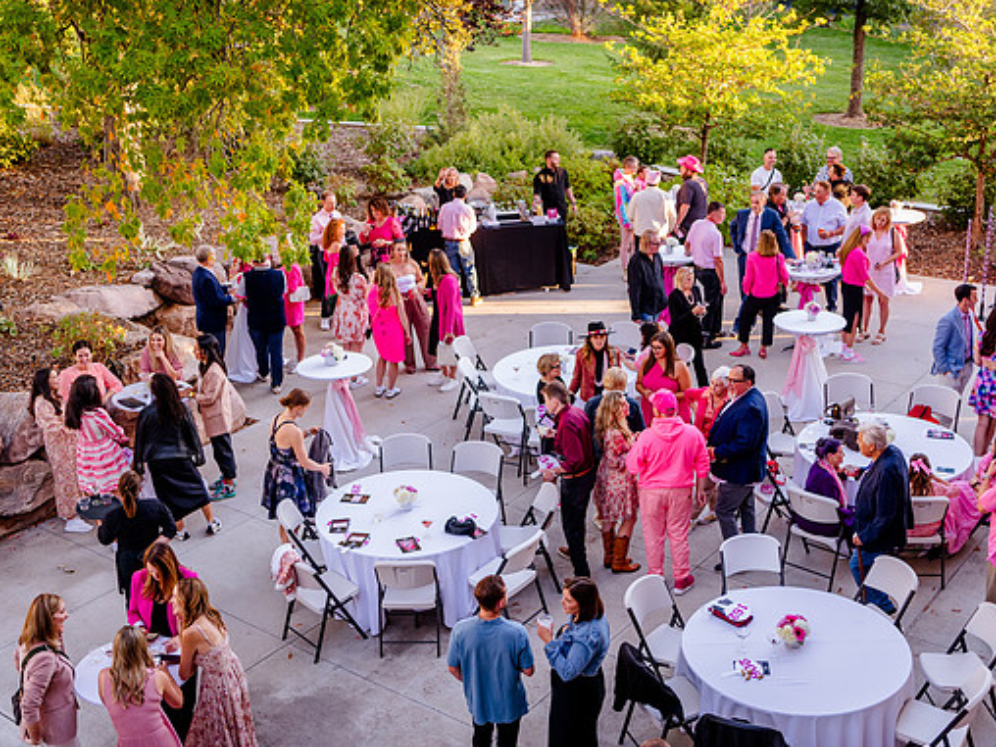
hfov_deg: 42.9
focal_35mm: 44
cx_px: 508
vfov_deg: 32.9
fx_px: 1266
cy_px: 375
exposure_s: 1/500
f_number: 2.8
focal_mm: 40
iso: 1000
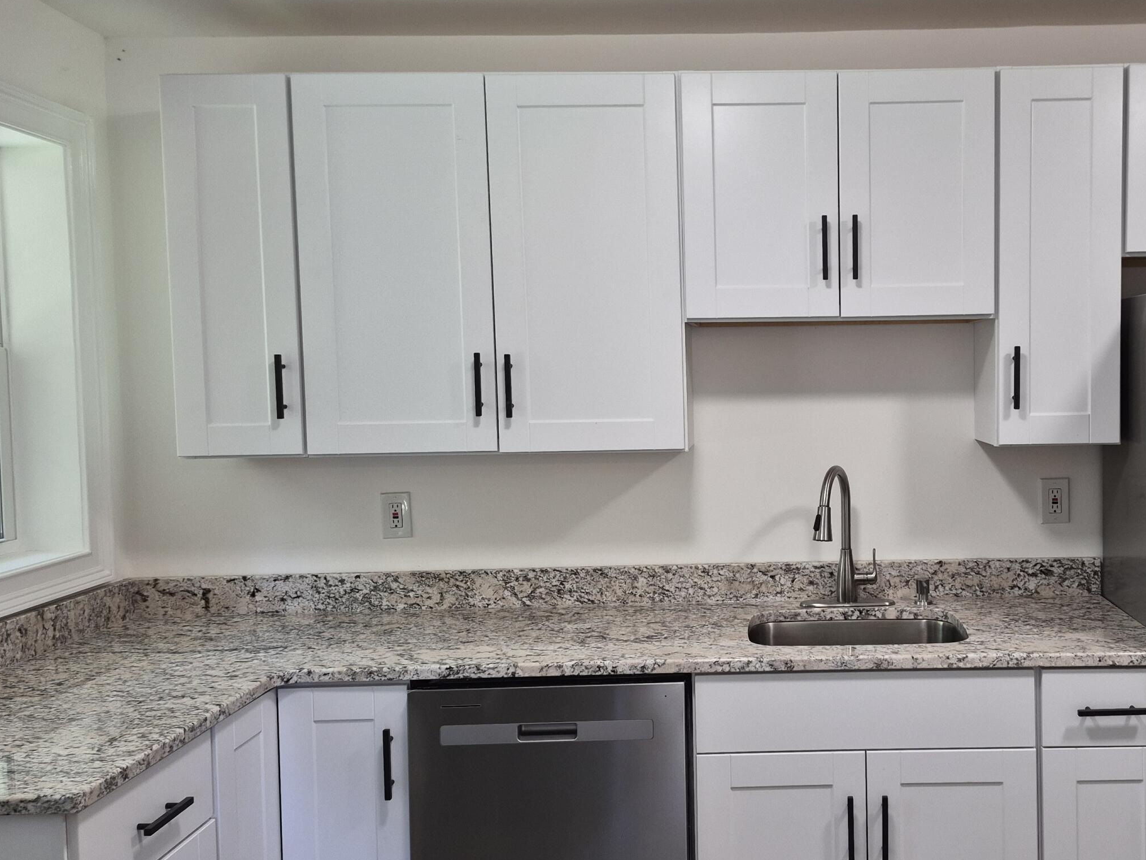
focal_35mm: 34
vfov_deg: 41.8
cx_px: 772
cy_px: 449
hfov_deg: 52.8
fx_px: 1126
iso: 200
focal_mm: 5.4
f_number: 1.8
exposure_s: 1/120
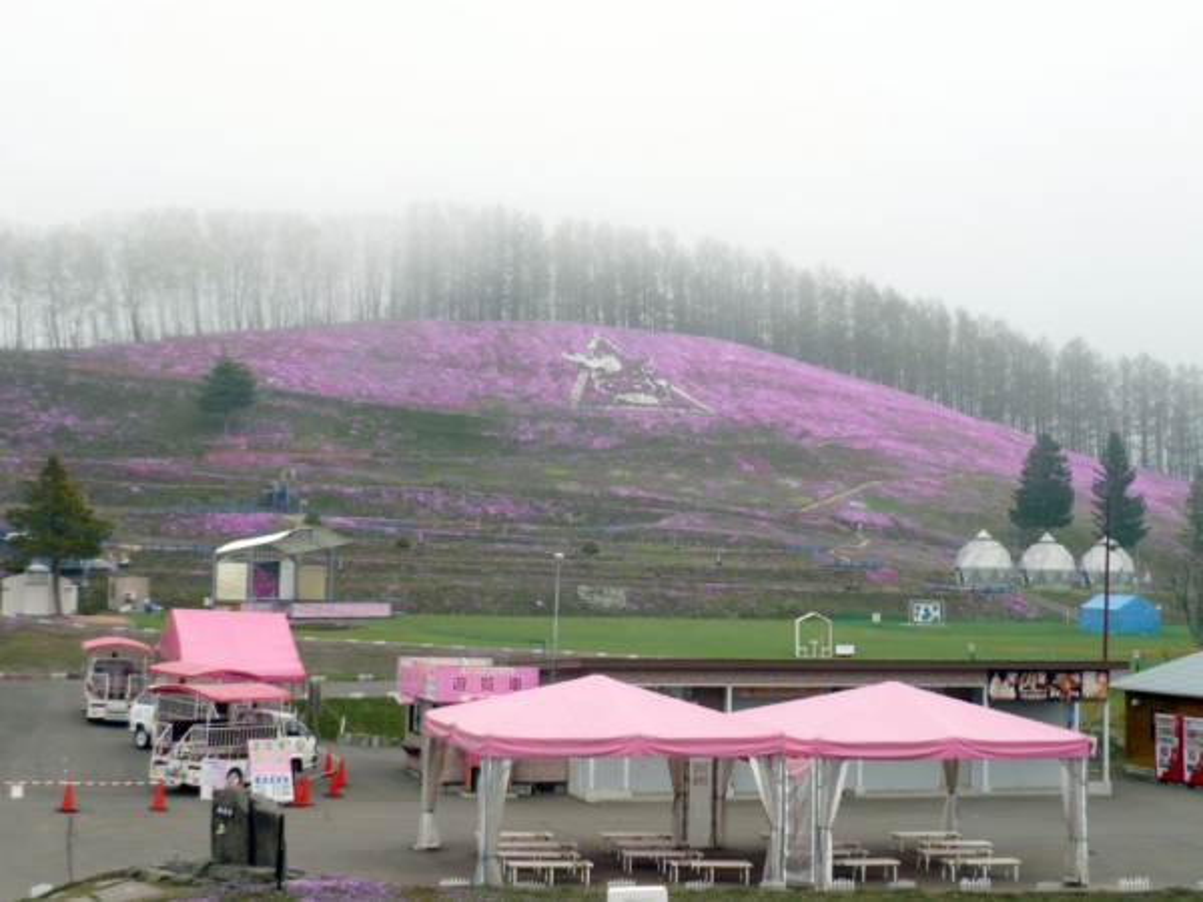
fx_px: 1772
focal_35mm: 51
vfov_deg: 28.6
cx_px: 602
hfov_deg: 37.5
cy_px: 451
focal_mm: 8.4
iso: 100
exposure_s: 1/250
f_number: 3.2
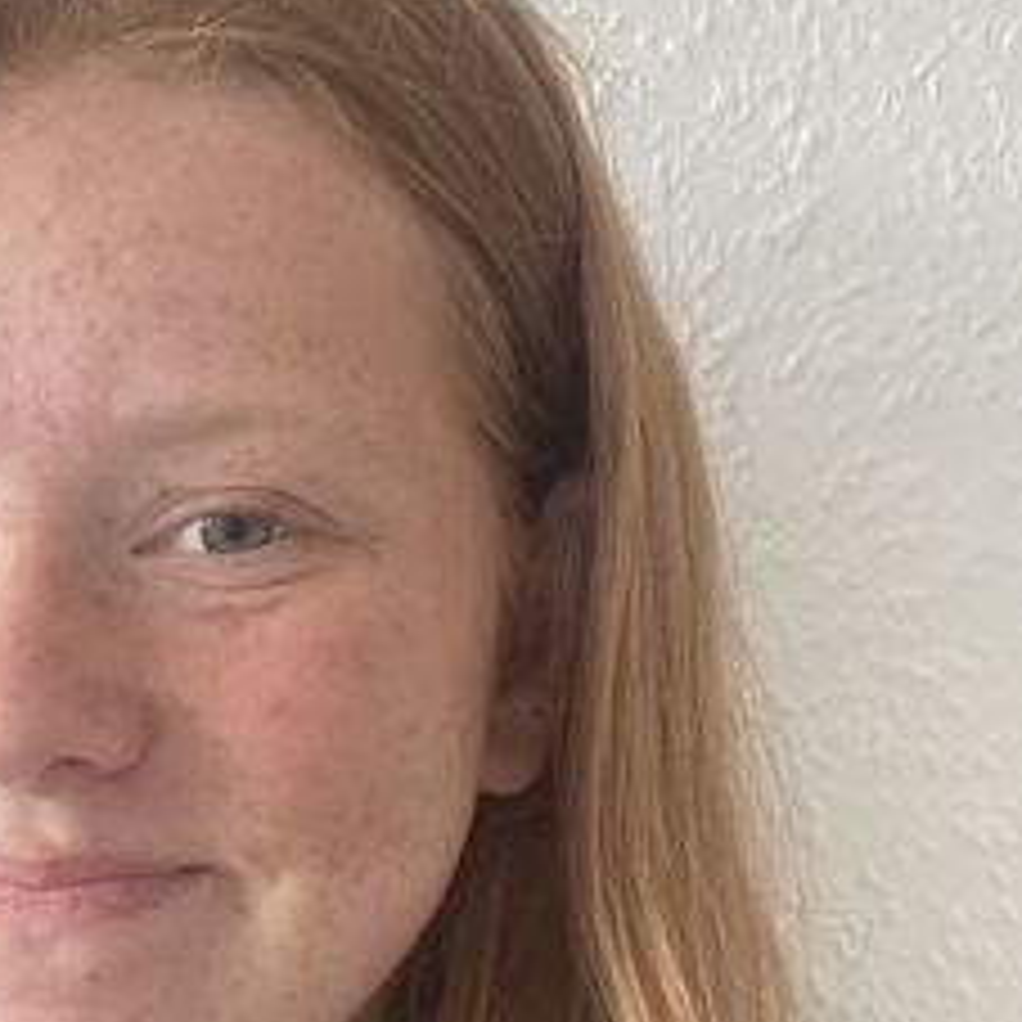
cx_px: 14
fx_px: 2338
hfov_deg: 23.7
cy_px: 932
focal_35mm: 70
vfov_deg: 23.9
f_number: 2.2
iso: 160
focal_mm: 2.71
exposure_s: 1/60
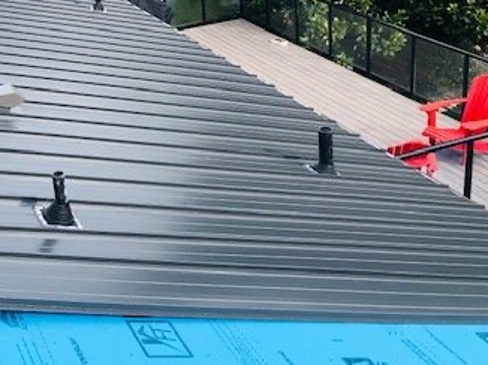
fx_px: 775
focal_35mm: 55
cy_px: 30
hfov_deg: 32.8
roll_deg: +7.4
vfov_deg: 25.6
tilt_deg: -18.1
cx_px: 28
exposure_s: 1/607
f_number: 1.8
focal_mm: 3.99
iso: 20
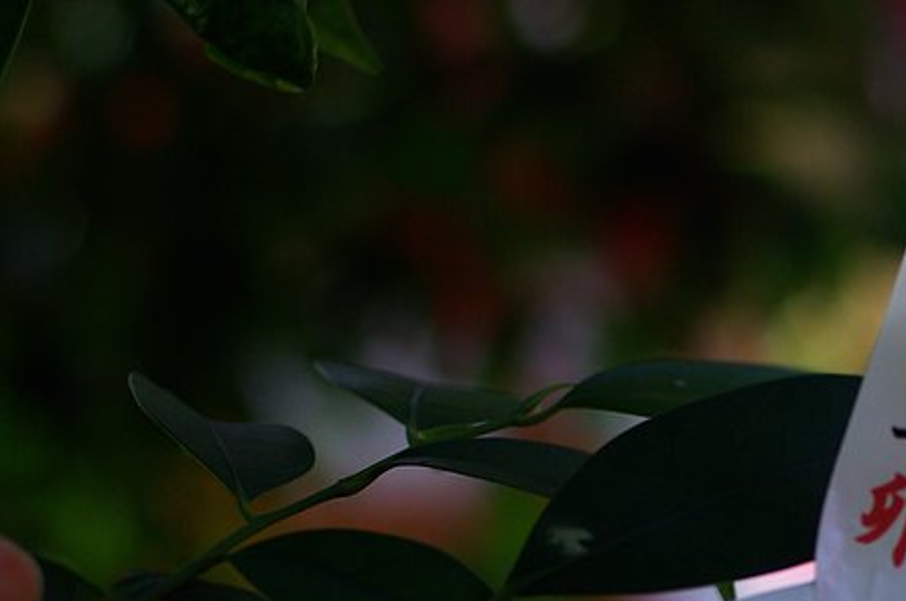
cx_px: 843
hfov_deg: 13.7
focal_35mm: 148
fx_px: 3723
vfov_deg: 9.2
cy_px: 626
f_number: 2.8
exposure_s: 1/60
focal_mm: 43
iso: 200
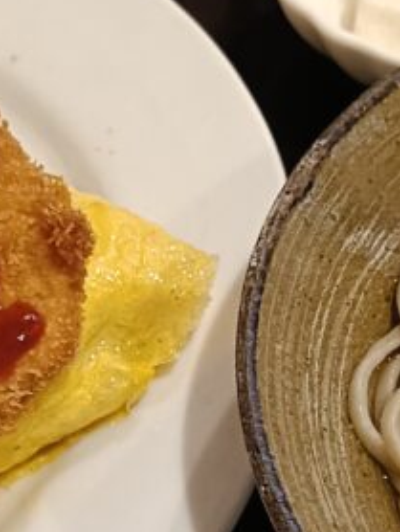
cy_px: 432
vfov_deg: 21.0
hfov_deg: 16.1
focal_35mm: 92
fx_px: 1415
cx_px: 170
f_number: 1.7
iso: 1250
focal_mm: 4.7
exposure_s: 1/25
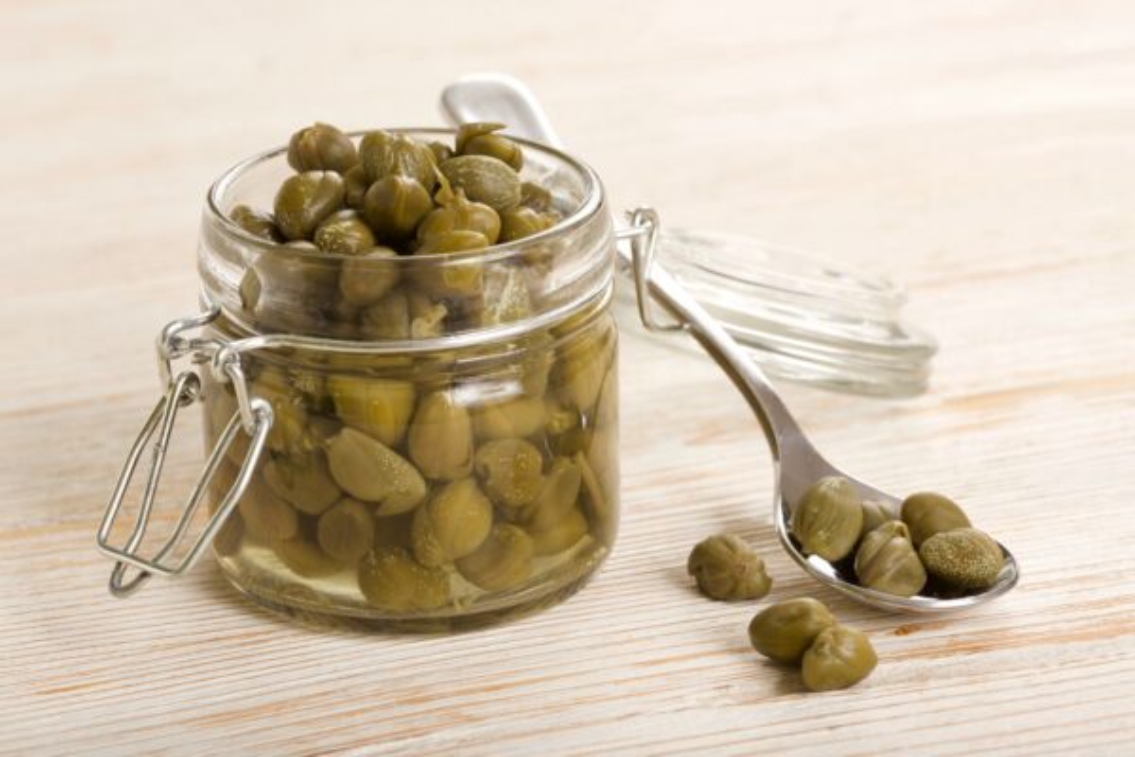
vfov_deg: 13.0
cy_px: 378
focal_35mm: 105
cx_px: 568
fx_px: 3310
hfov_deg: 19.5
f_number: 14
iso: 100
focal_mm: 105
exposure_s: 1/250
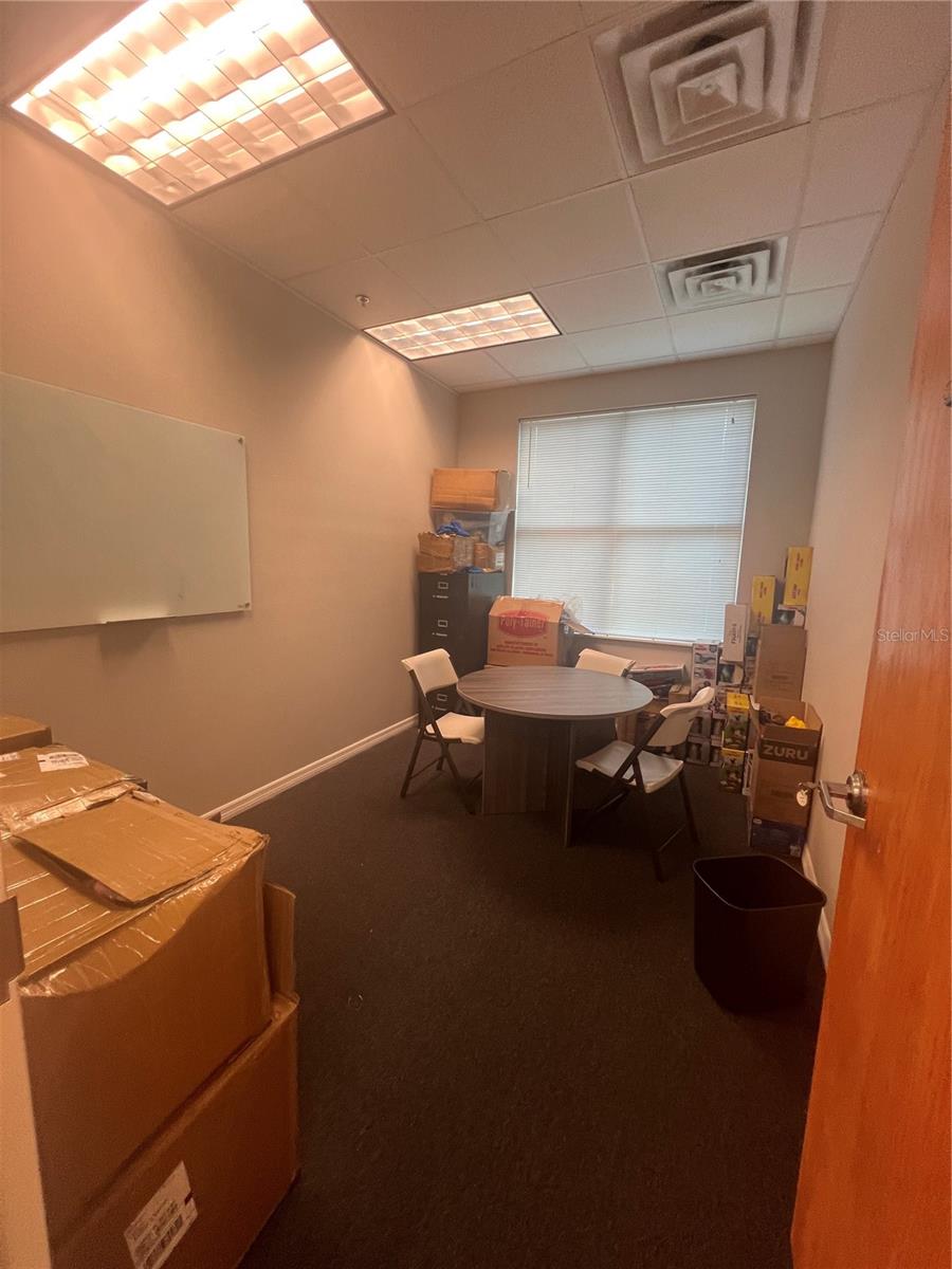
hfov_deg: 89.9
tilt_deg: -8.4
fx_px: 477
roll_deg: -1.1
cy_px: 634
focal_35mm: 13
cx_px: 476
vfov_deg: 106.2
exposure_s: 1/120
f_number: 1.8
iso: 200
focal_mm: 1.57
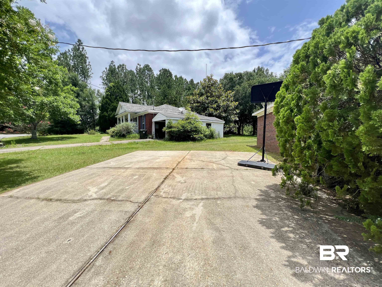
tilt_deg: -2.9
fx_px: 143
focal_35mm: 13
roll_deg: -0.7
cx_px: 191
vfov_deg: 89.9
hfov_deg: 106.2
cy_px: 144
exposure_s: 1/1727
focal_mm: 1.57
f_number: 1.8
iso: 32
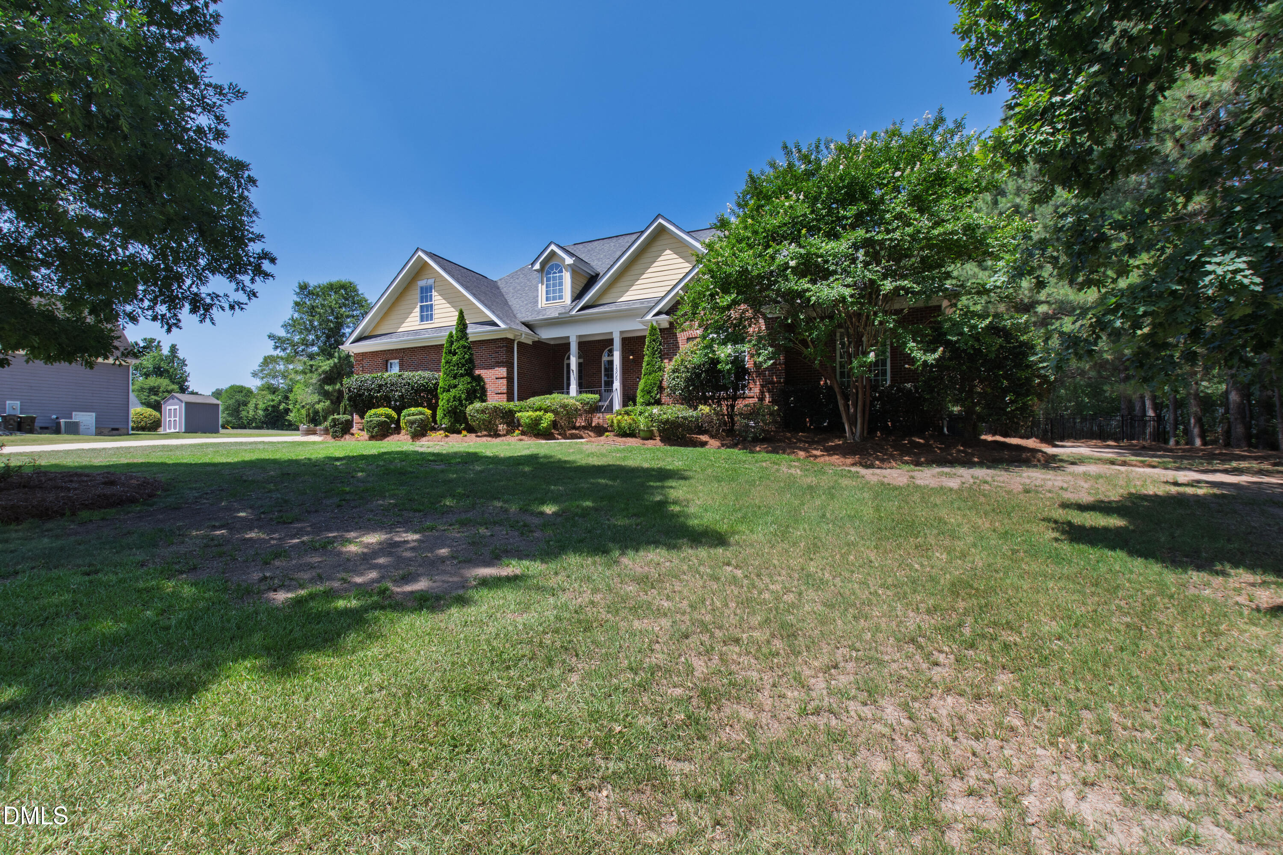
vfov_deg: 77.3
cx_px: 642
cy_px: 428
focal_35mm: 15
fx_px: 535
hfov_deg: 100.4
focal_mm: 10
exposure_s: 1/160
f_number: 8
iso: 100
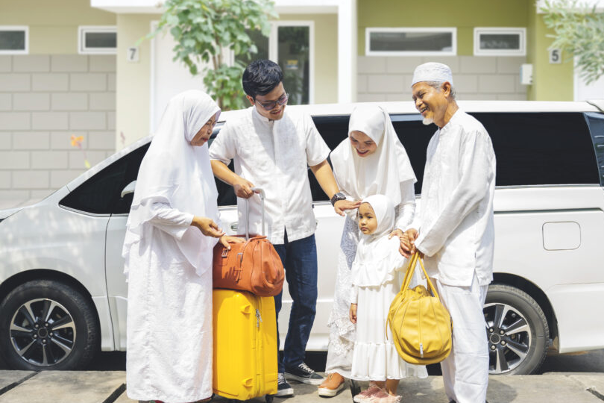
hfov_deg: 45.4
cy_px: 229
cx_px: 274
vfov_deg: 31.1
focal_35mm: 43
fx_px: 721
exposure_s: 1/200
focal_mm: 34
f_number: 3.5
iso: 100
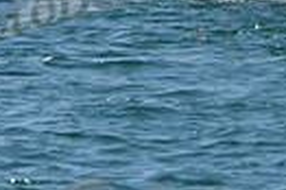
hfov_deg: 2.3
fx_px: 7022
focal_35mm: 885
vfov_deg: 1.5
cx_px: 341
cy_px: -143
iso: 280
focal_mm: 200
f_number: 8
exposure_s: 1/1000
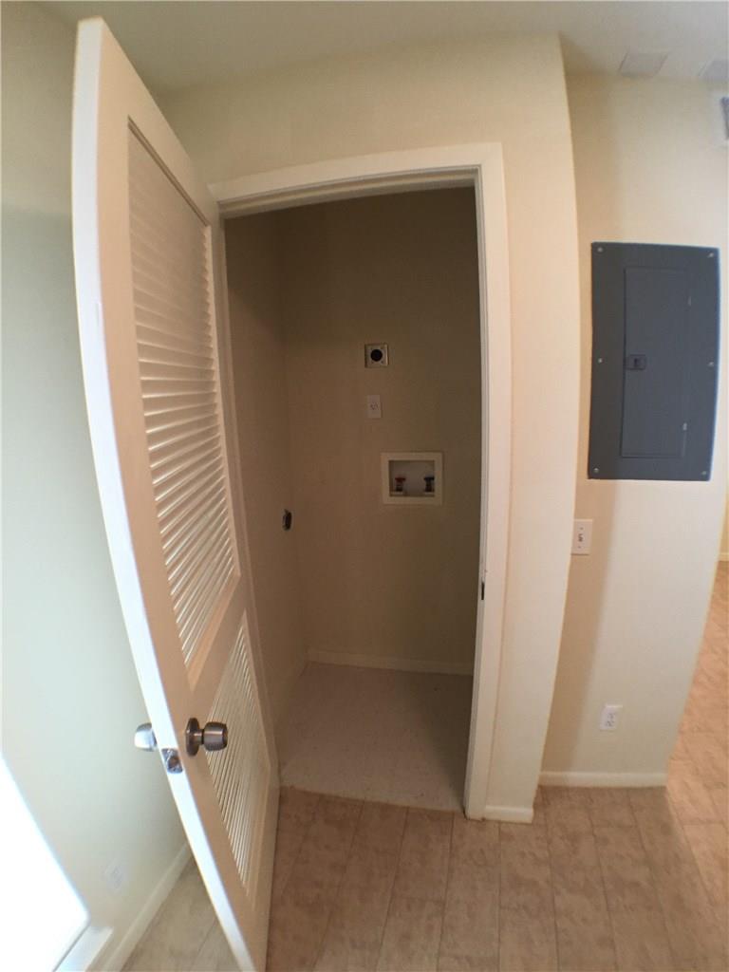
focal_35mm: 29
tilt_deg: -13.1
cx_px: 364
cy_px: 486
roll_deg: +2.0
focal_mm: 4.15
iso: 160
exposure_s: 1/30
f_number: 2.2
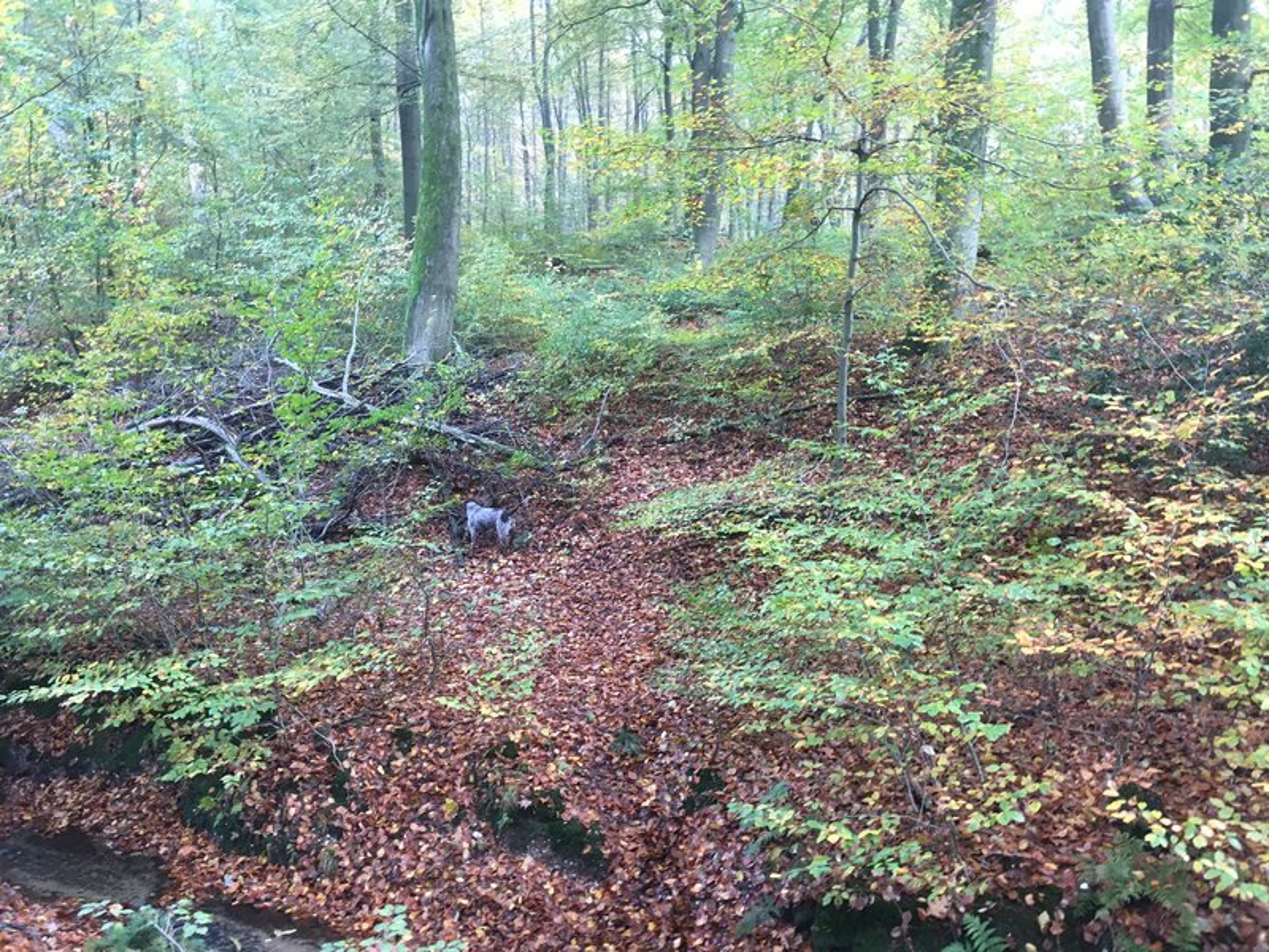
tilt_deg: -4.6
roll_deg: +1.9
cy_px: 476
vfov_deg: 48.2
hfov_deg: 61.7
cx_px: 634
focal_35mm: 29
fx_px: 1063
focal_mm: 4.15
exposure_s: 1/33
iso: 100
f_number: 2.2
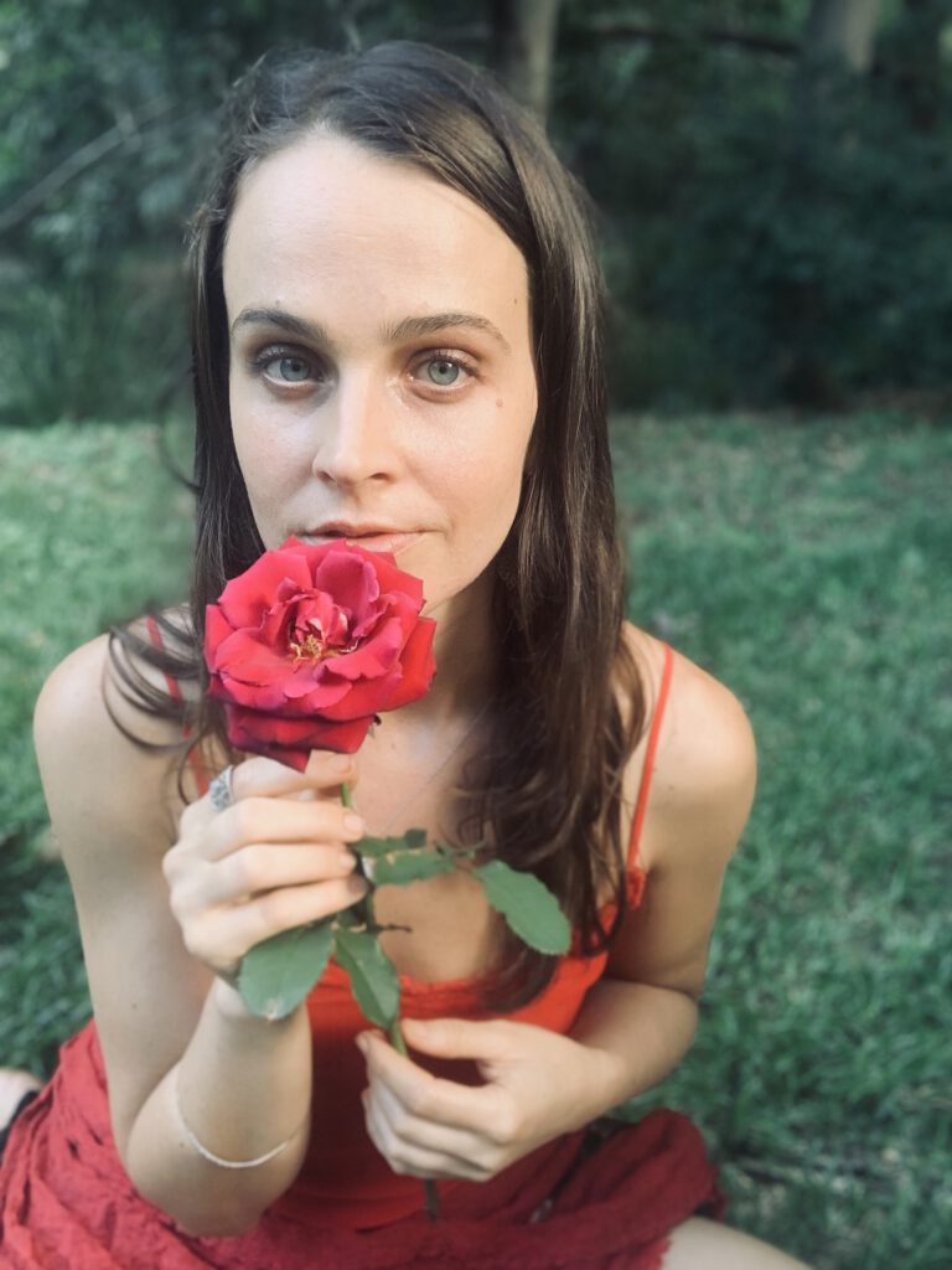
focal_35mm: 32
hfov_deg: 44.2
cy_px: 635
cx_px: 476
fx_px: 1173
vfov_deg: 56.8
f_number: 2.2
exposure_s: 1/75
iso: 64
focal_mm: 2.87
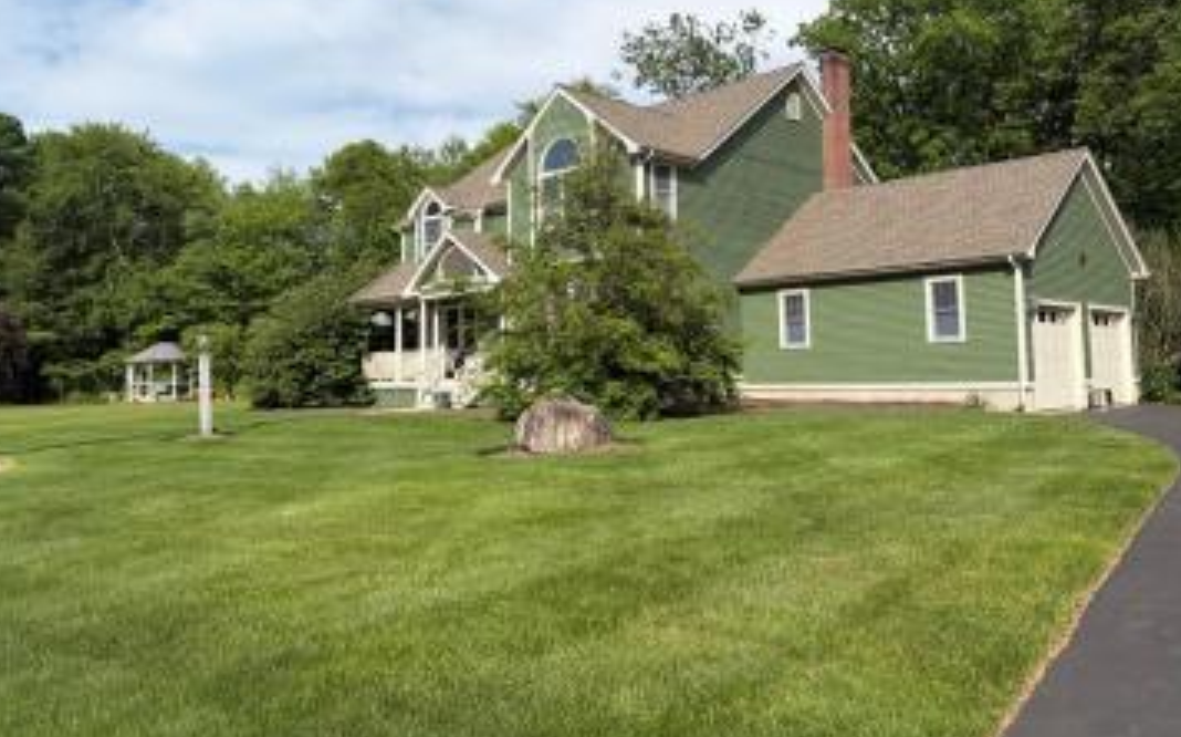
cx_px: 637
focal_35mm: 31
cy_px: 292
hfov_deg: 61.2
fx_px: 997
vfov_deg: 40.3
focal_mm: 5.96
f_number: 1.6
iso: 50
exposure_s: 1/3279
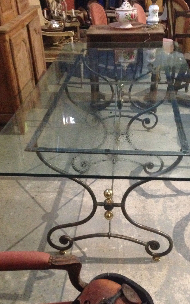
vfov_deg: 47.1
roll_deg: +0.8
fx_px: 348
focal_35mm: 42
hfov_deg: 30.5
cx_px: 100
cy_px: 171
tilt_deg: -33.1
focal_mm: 4.12
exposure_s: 1/15
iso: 800
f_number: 2.4
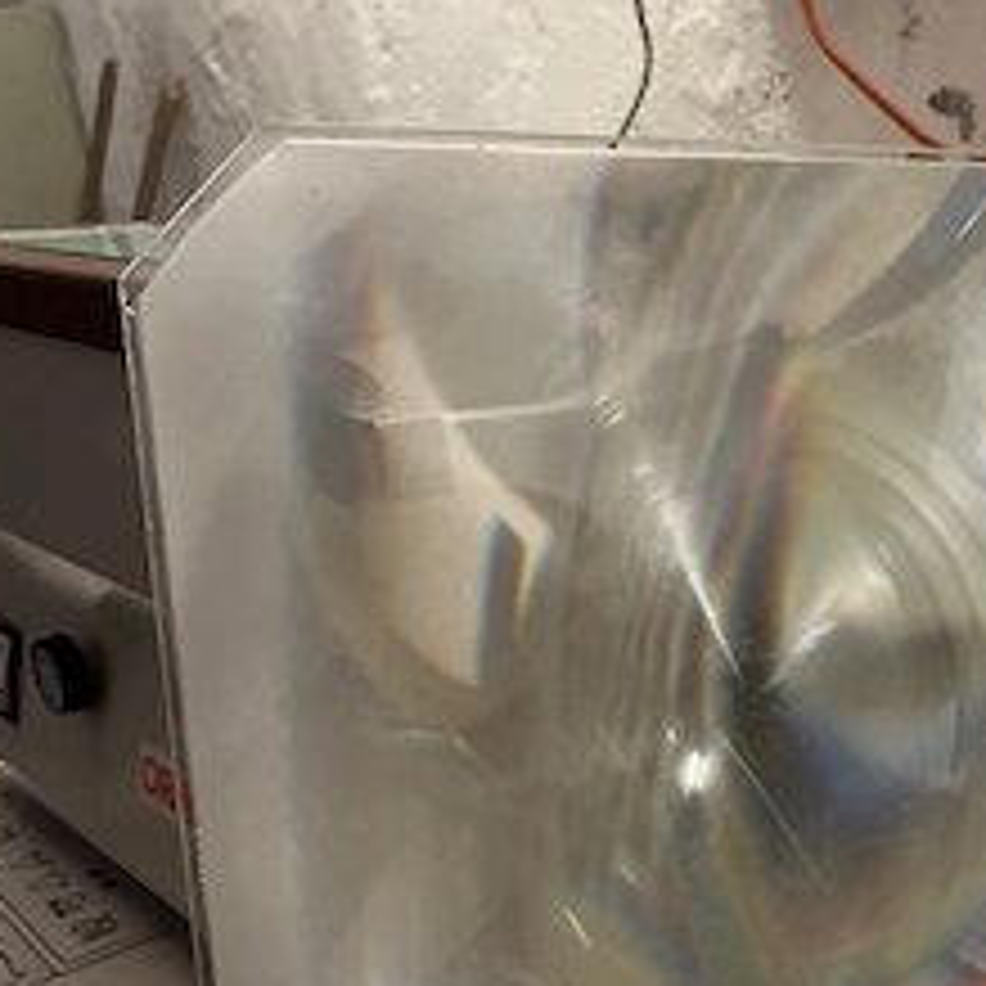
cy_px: 752
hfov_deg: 39.6
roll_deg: +4.3
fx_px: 1353
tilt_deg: -25.7
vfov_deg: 38.9
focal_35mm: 42
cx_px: 648
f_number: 1.6
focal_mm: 5.1
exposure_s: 1/33
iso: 500
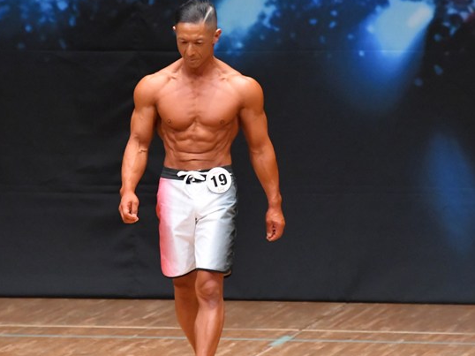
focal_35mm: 478
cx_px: 206
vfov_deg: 3.1
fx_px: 6556
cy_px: 190
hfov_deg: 4.1
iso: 8000
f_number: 5.6
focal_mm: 230
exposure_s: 1/400
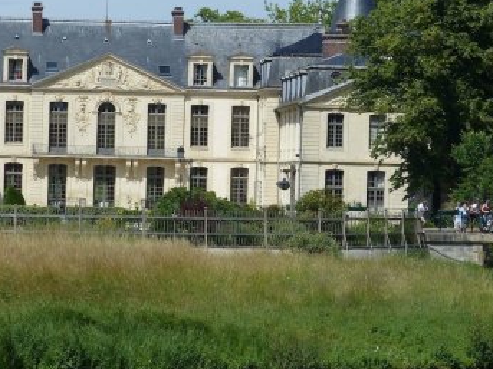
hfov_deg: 10.3
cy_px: 123
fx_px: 2748
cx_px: 227
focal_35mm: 193
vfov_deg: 7.7
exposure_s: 1/1300
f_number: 4
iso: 100
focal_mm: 22.6
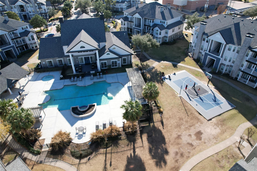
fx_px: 157
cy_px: 86
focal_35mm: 22
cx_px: 128
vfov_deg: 57.2
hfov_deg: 78.6
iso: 130
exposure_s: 1/1000
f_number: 2.8
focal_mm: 8.38
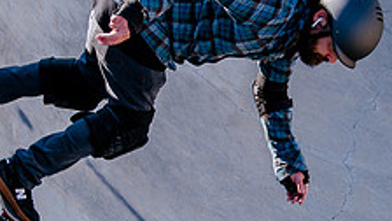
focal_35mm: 133
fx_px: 1382
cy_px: 108
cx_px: 248
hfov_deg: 16.1
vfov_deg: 9.1
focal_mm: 40
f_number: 4.5
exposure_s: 1/500
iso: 200
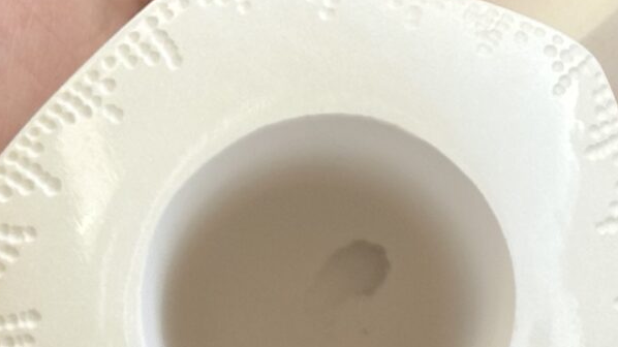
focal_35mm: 224
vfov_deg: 5.4
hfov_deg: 9.4
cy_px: -125
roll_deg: +0.1
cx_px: 884
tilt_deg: -19.4
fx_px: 3670
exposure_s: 1/638
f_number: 1.78
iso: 64
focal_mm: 6.86
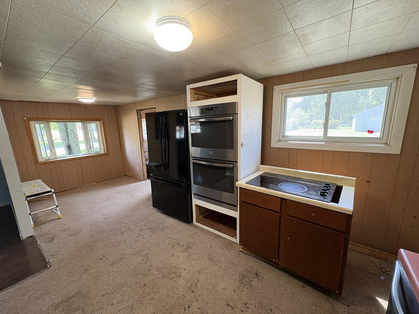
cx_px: 210
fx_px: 169
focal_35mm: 14
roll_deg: +1.8
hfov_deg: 102.1
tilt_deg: -10.9
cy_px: 157
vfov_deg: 85.7
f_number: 2.2
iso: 250
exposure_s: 1/60
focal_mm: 2.22
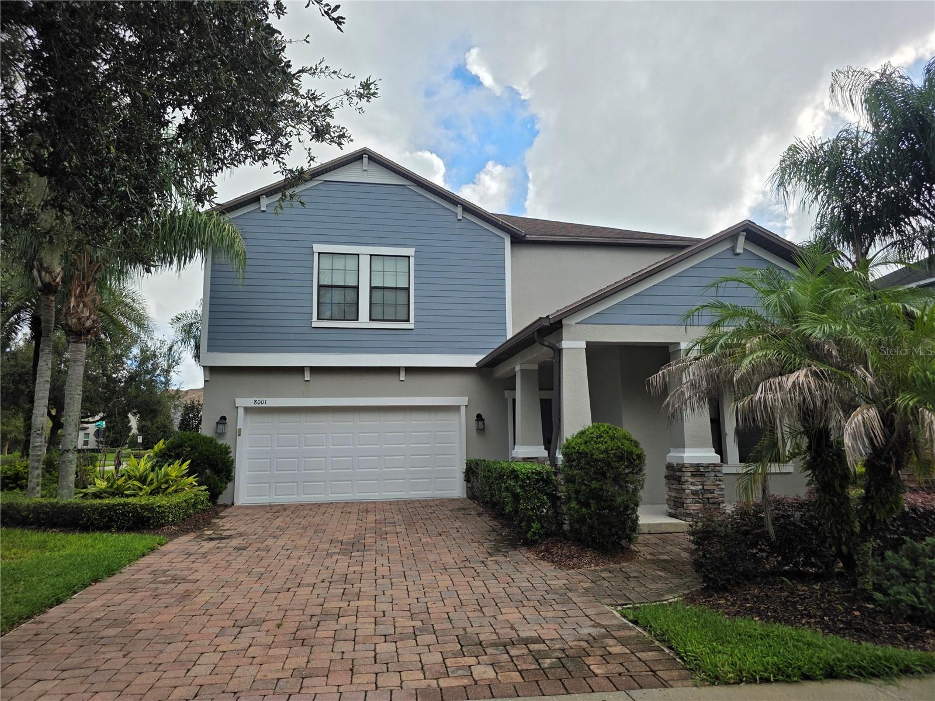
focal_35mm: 23
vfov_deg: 58.9
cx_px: 468
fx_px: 621
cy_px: 350
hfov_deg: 73.9
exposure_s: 1/7944
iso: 80
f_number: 1.7
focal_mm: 6.3
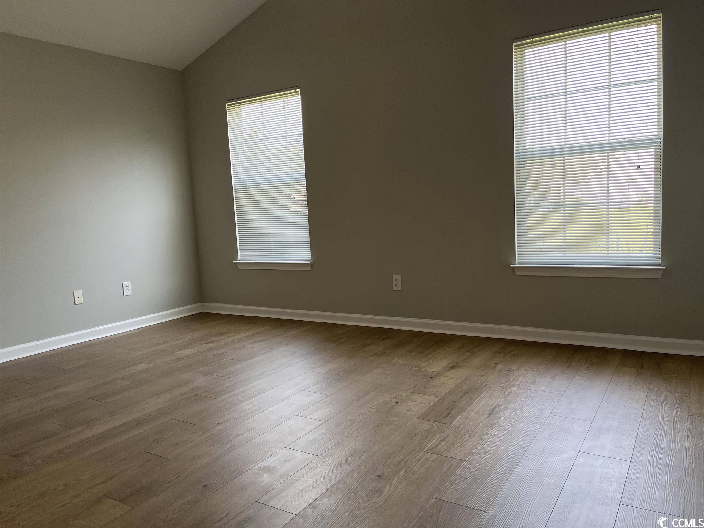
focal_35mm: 26
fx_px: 529
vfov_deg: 53.1
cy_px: 264
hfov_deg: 67.3
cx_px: 352
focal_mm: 5.1
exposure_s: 1/120
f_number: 1.6
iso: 125
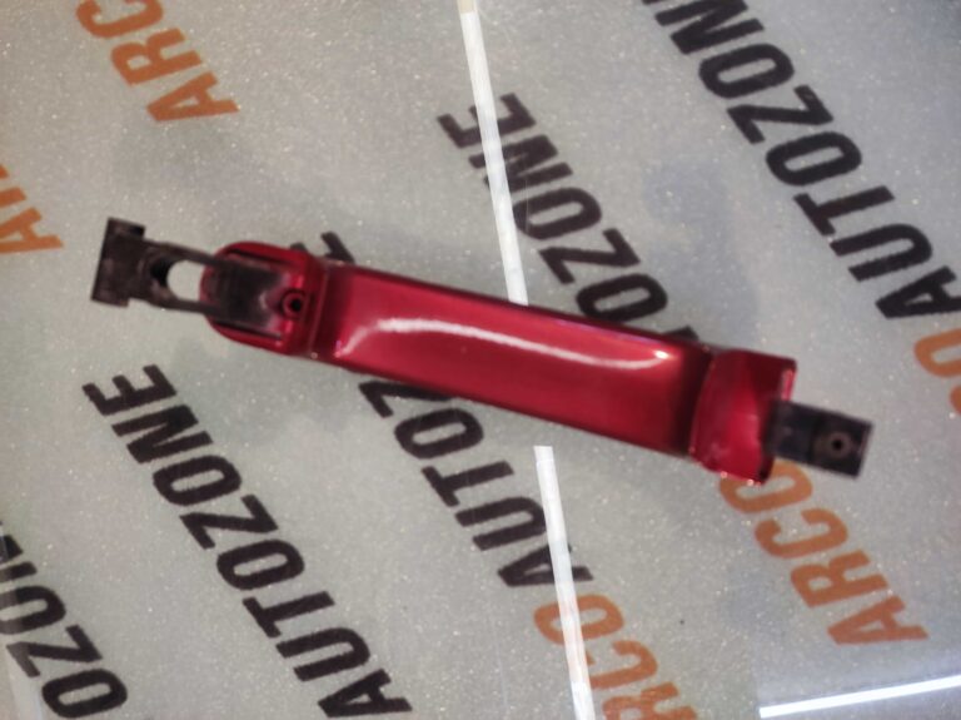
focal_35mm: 17
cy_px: 360
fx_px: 472
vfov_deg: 74.7
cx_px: 480
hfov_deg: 91.1
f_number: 1.79
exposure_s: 1/50
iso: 116
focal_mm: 4.74
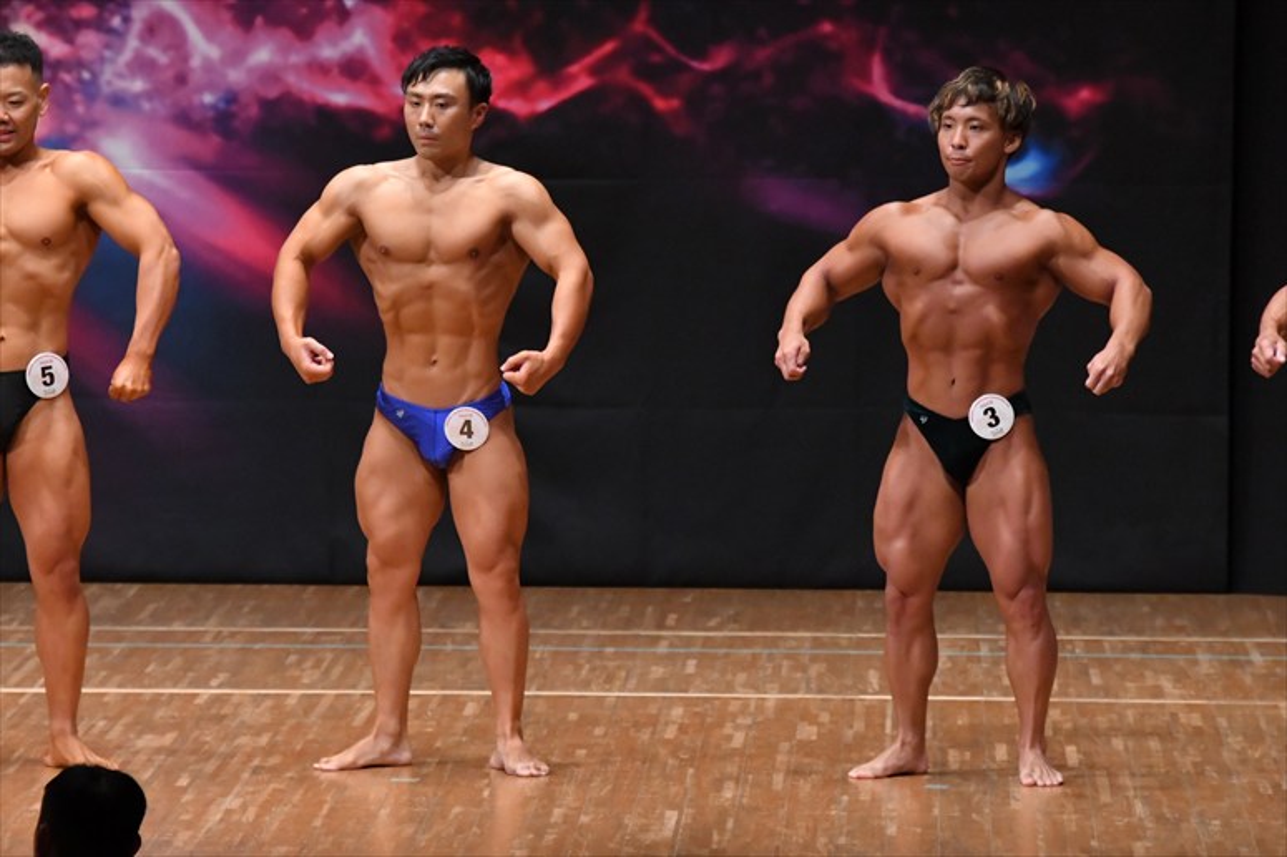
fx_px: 10184
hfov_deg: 7.2
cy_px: 428
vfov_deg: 4.8
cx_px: 644
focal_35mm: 285
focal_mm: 190
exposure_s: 1/400
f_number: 5.6
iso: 6400
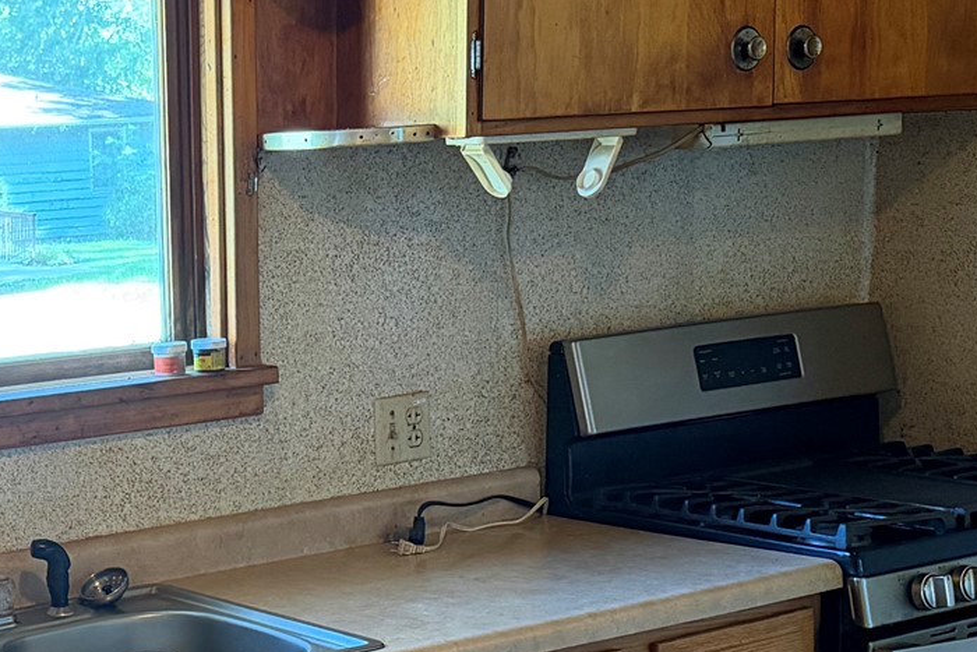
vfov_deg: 18.5
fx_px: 1981
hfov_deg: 26.1
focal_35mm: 73
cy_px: 524
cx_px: -32
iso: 500
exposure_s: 1/60
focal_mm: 6.76
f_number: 1.78
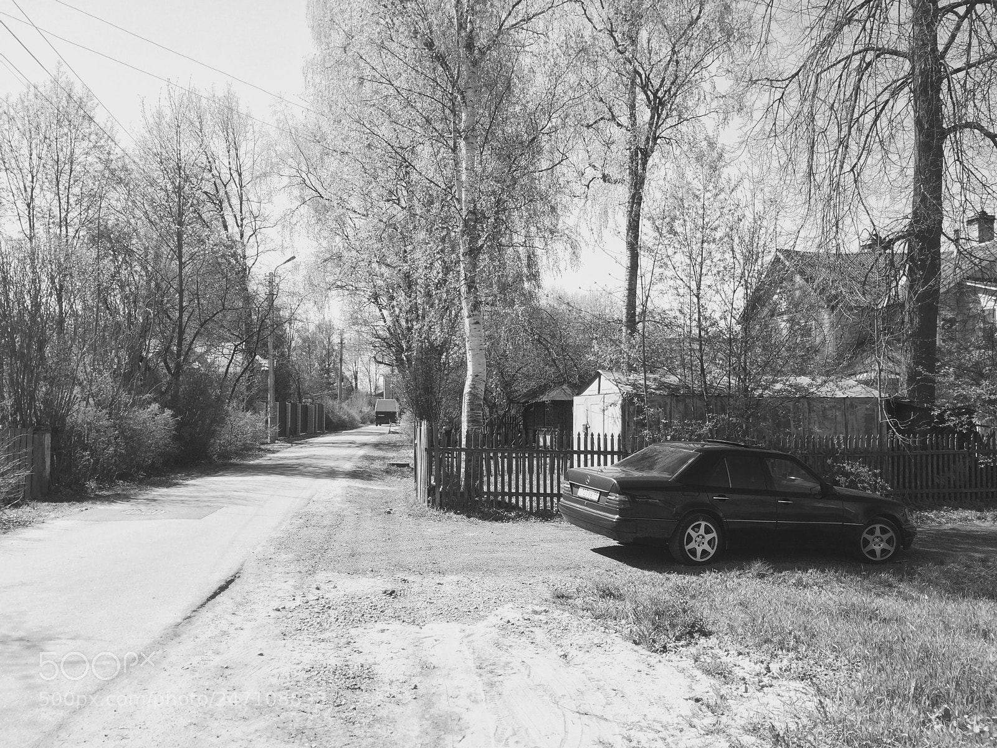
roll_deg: -0.5
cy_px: 374
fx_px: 835
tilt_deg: +3.5
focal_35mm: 29
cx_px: 498
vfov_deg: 48.2
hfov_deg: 61.7
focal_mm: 4.15
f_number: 2.2
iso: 32
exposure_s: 1/513
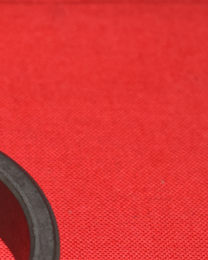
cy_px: 211
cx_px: -100
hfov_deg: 5.8
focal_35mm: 263
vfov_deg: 7.3
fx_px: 2020
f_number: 5.6
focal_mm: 55
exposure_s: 1/125
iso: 640
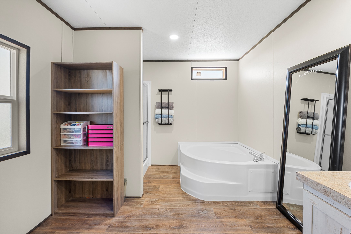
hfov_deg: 100.4
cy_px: 117
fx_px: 146
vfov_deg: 77.3
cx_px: 176
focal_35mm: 15
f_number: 10
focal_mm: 10
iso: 100
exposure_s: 1/2
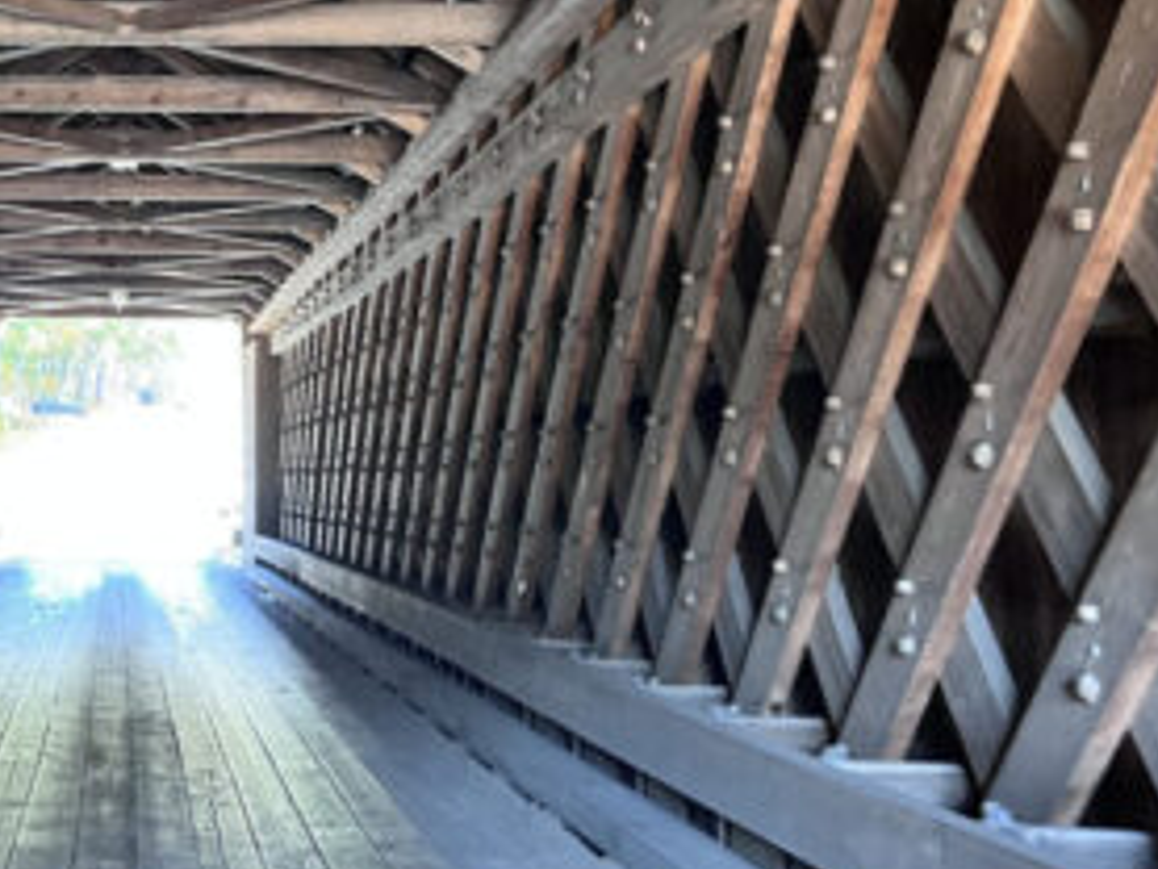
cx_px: -4
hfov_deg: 29.9
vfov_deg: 24.3
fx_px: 2008
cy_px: 297
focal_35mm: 60
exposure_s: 1/60
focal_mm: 5.7
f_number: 1.5
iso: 320
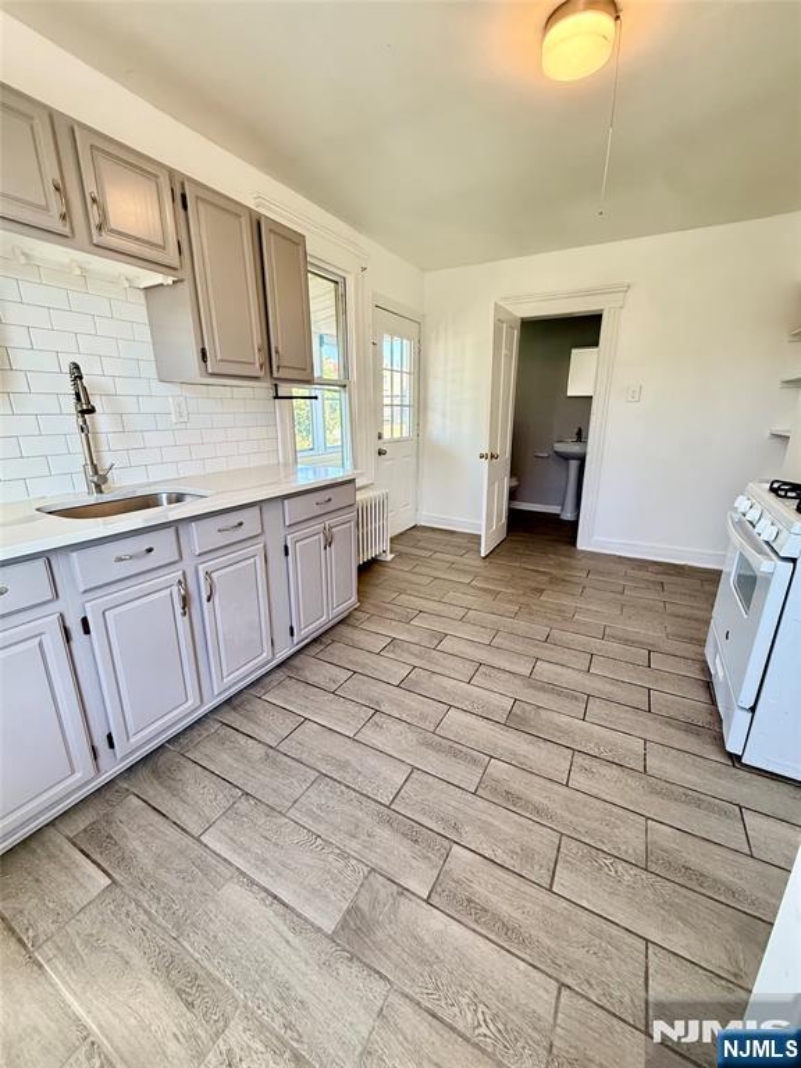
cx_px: 400
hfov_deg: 85.7
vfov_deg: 102.1
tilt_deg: -16.4
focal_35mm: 14
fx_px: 432
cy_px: 534
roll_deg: -0.5
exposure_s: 1/120
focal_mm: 2.22
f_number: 2.2
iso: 200
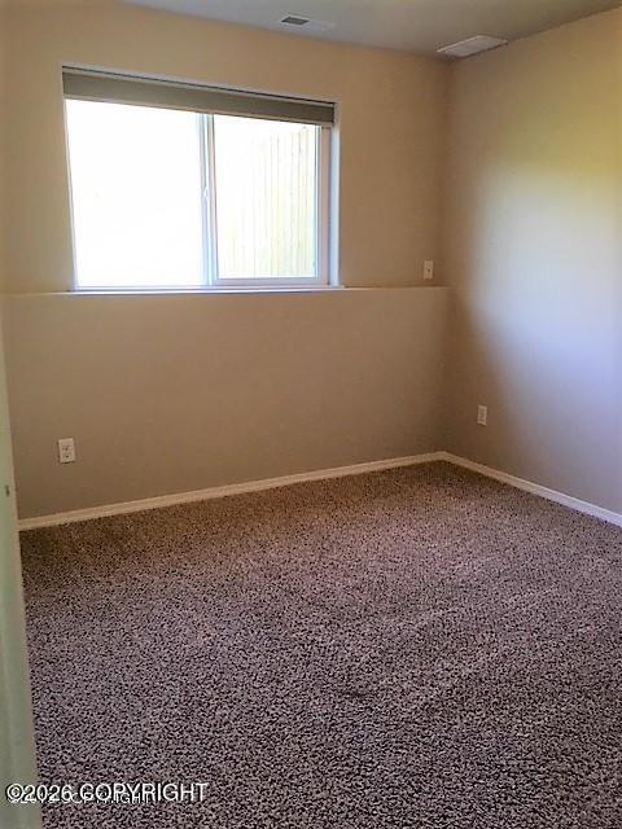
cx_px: 311
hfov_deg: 48.2
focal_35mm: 29
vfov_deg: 61.7
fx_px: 695
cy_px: 414
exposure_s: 1/30
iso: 32
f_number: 2.2
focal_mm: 4.15
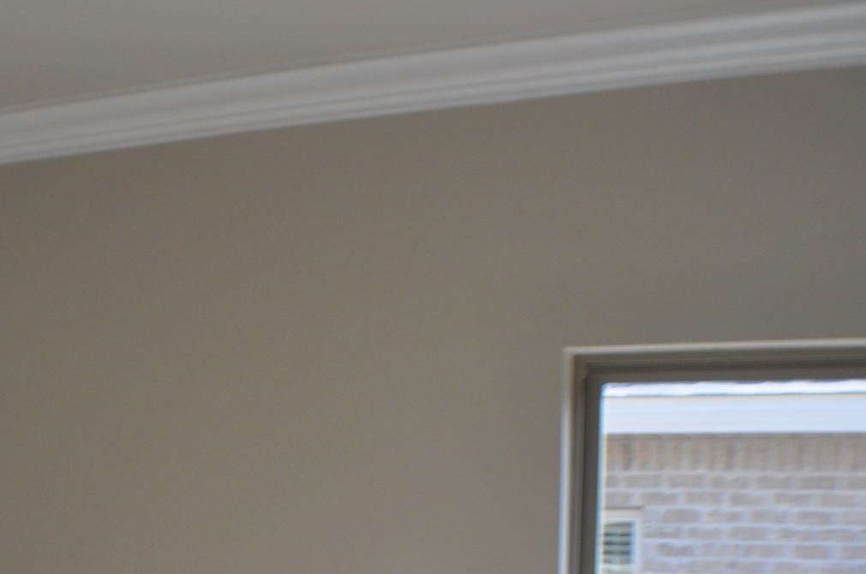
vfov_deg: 14.1
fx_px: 2246
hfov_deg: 19.9
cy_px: 691
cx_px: -291
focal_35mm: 93
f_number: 4.5
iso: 200
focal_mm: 21
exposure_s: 1/80
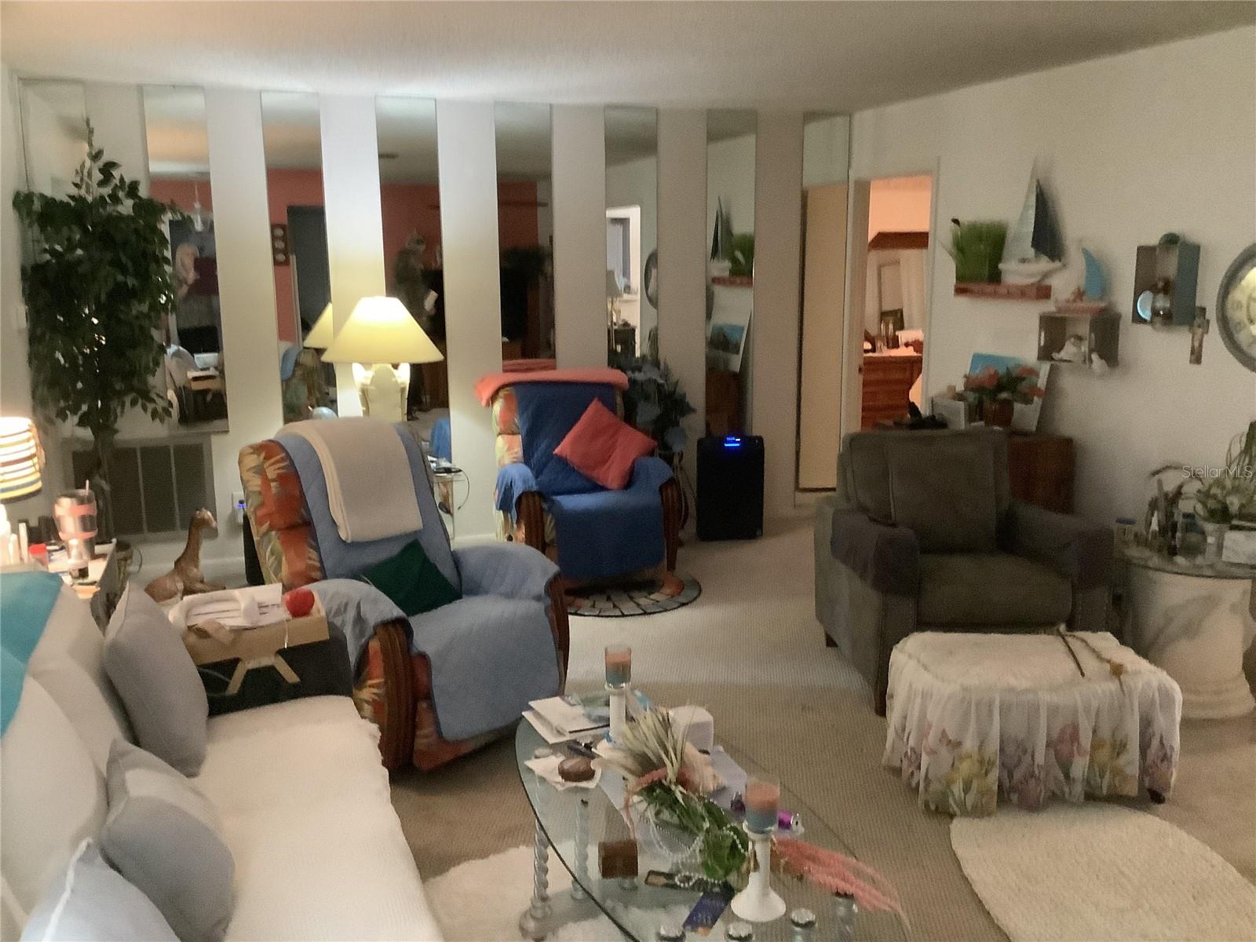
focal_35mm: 31
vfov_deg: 45.4
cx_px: 628
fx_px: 1125
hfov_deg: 58.4
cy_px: 471
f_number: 2.4
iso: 640
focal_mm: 3.3
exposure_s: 1/30
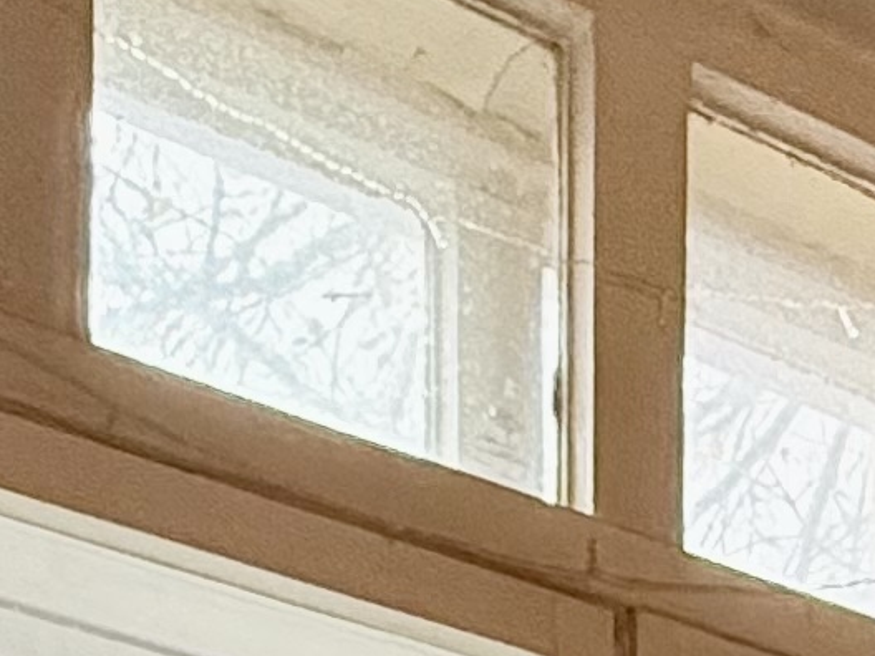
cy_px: 1985
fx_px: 2705
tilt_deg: -0.1
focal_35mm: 107
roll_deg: -0.1
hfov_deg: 18.0
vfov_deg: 10.1
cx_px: 835
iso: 200
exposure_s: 1/99
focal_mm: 2.22
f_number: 2.2
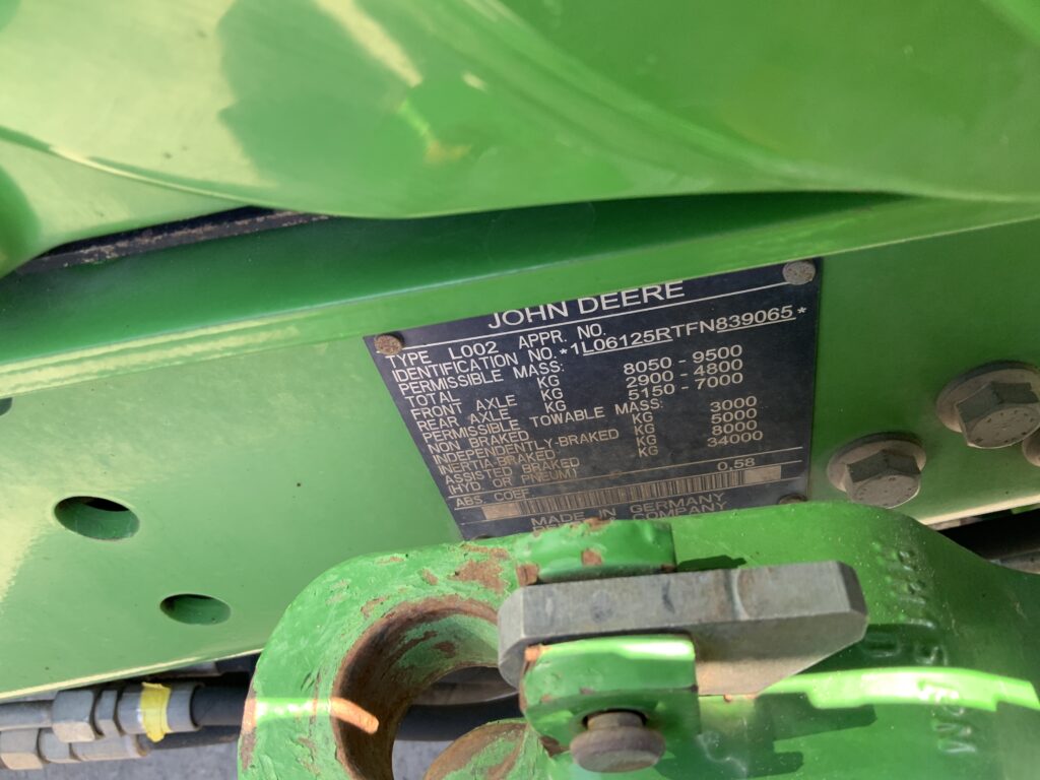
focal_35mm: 29
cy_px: 390
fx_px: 871
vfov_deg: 48.2
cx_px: 520
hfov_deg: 61.7
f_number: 1.8
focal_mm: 3
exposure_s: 1/122
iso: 40
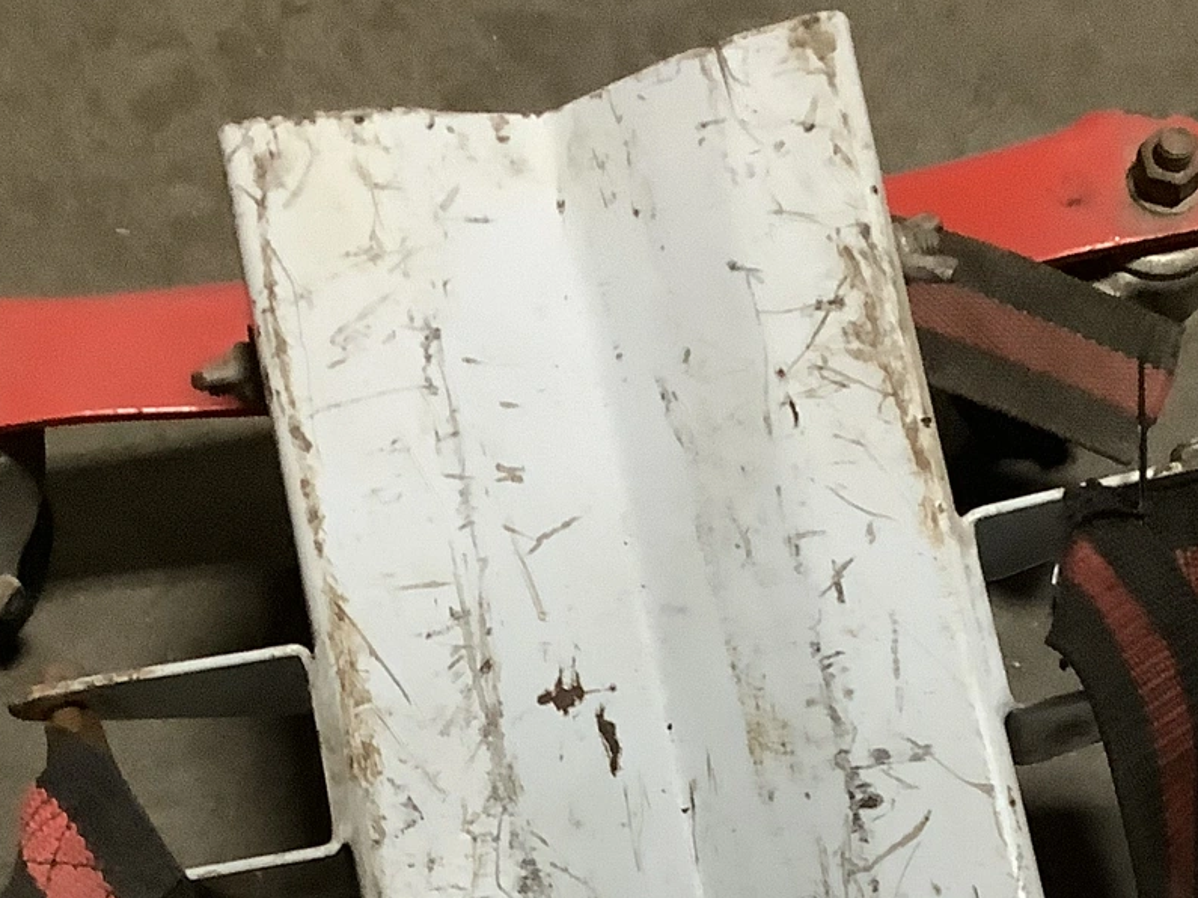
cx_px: 785
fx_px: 2699
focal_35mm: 78
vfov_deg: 18.2
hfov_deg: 24.9
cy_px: 993
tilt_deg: -72.9
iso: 400
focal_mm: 3.3
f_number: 2.4
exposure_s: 1/30
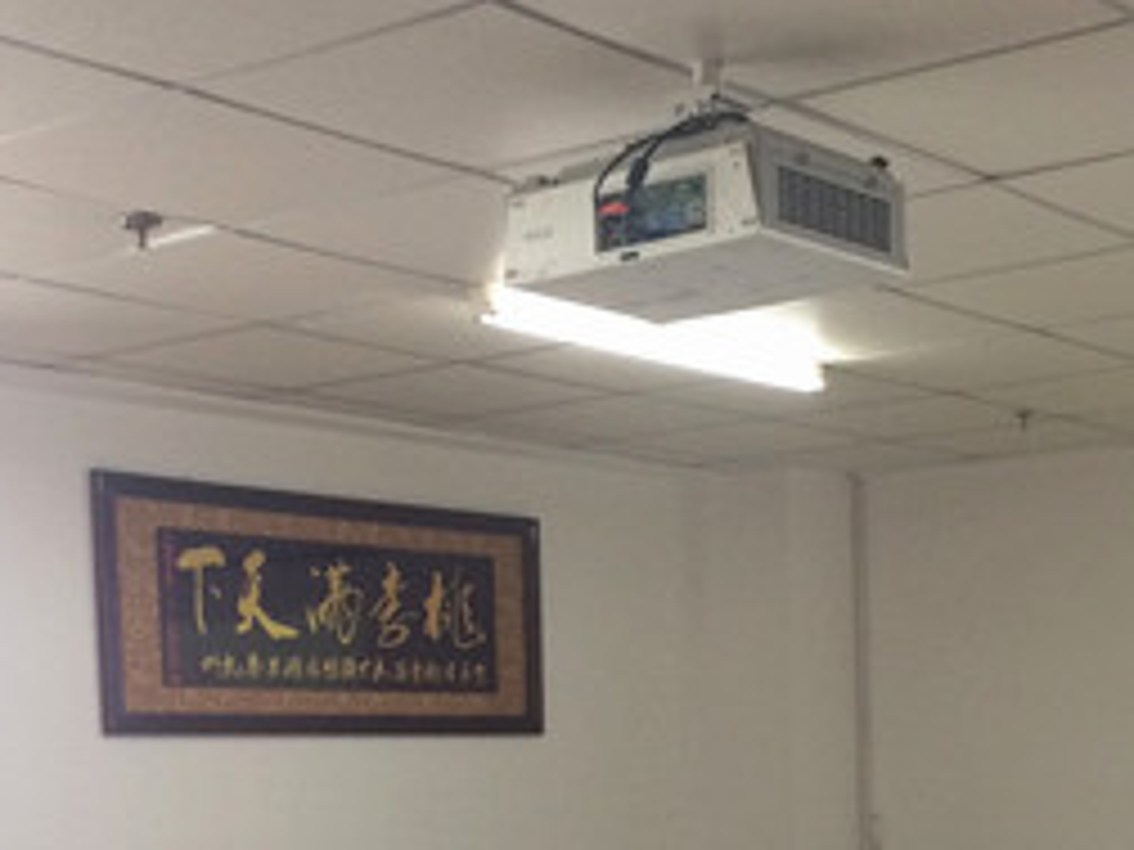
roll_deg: +4.0
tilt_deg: -5.3
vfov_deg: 20.2
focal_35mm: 69
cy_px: 962
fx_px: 2260
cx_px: 792
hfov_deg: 27.9
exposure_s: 1/33
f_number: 2.2
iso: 64
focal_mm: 4.15
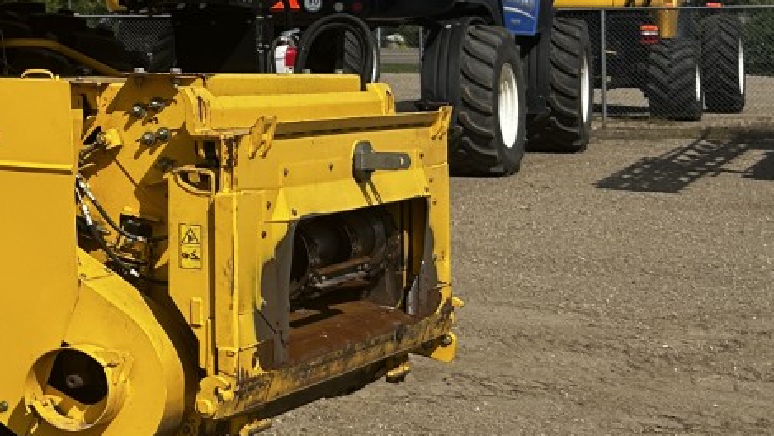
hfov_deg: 20.6
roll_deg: +0.4
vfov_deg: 13.6
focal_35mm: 87
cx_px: -406
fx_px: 1786
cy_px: -43
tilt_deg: +0.9
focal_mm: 5.7
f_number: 1.5
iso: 50
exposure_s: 1/6211
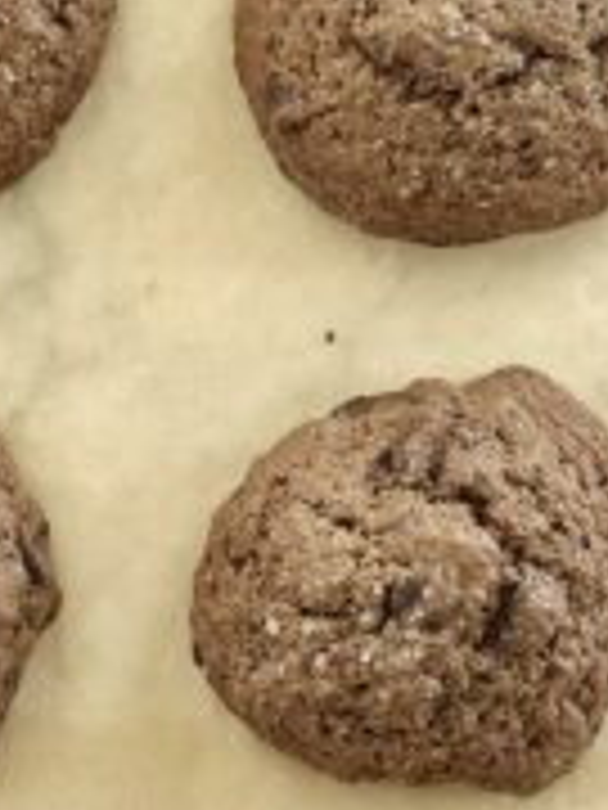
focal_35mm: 133
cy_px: 220
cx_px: -151
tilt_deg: -82.0
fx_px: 3115
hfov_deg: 10.9
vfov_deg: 14.8
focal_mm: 6.86
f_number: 1.78
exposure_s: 1/121
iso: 125
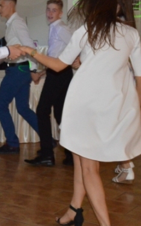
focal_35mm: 100
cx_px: -99
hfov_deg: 12.1
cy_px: 44
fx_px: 618
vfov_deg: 20.5
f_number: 4
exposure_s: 1/60
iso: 2000
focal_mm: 25
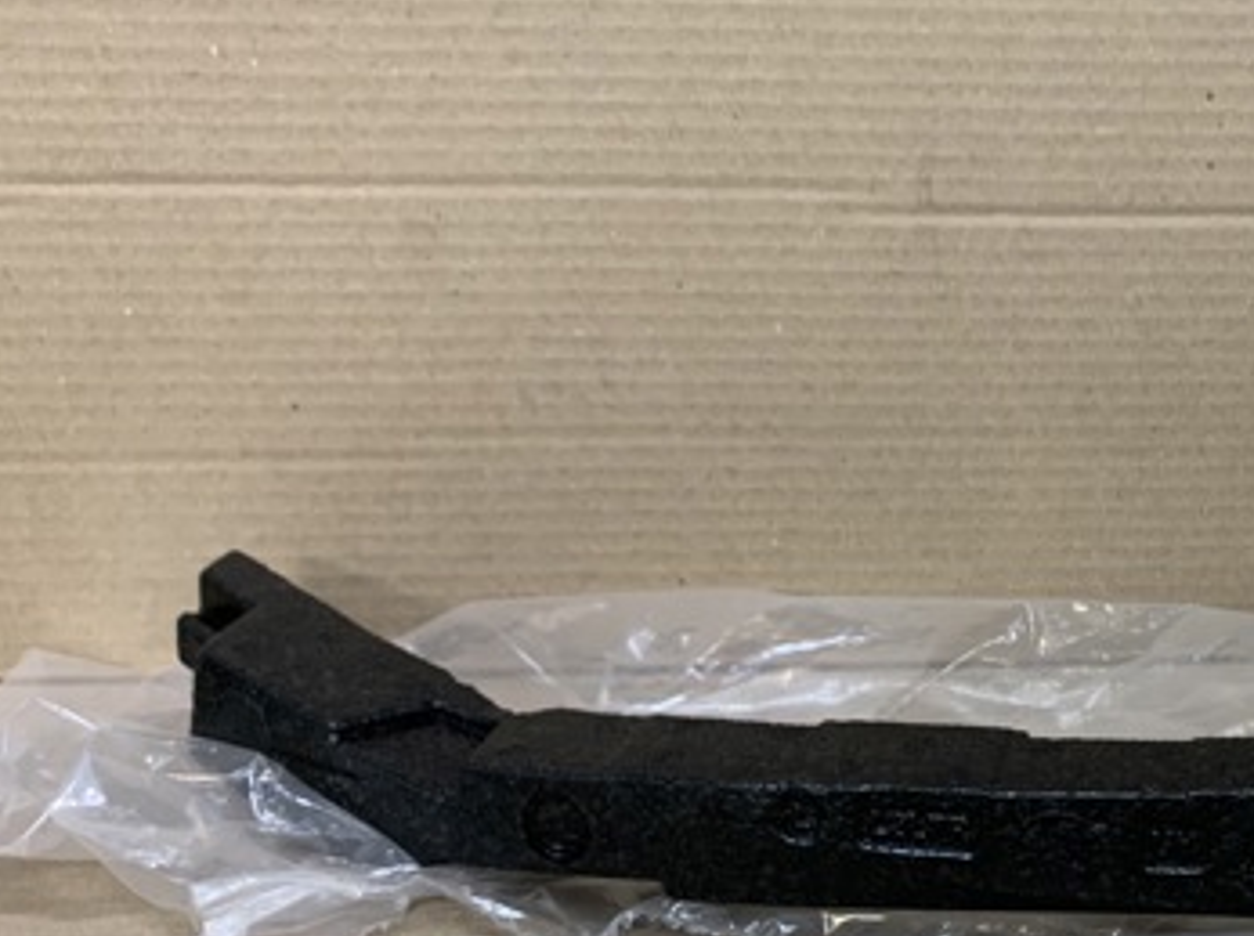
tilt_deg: -21.0
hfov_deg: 37.7
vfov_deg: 29.8
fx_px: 1736
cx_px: 1066
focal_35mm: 48
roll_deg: -1.4
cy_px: 663
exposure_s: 1/50
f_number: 1.8
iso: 320
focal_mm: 4.25
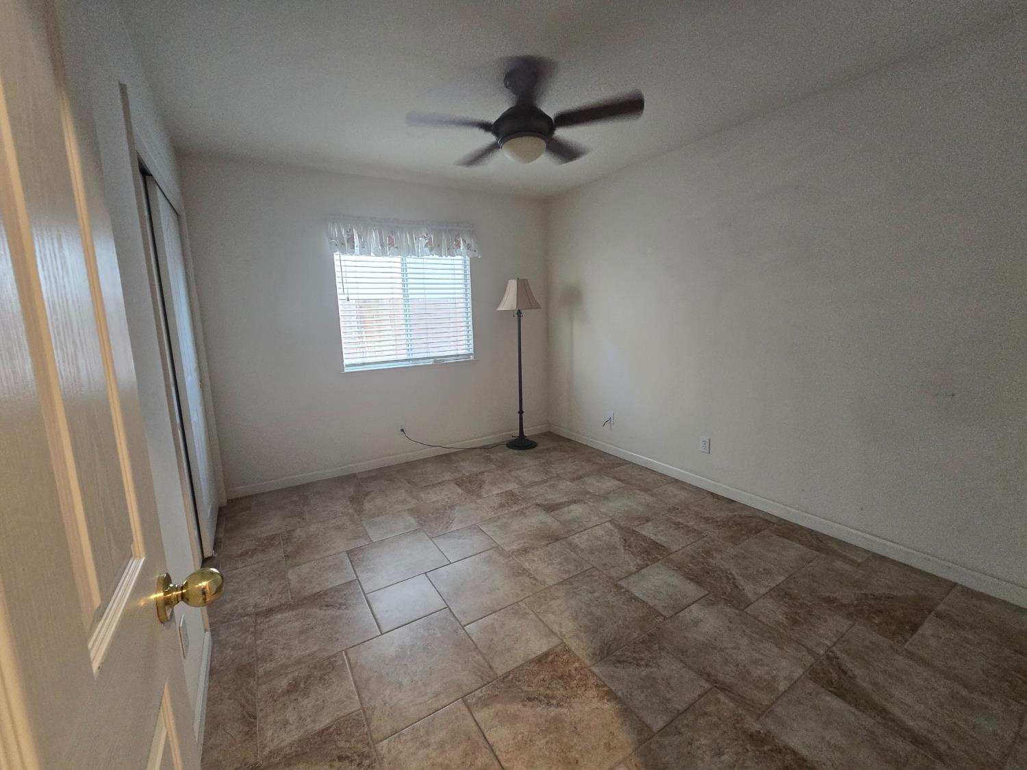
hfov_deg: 106.2
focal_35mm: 13
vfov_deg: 89.9
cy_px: 385
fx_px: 386
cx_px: 514
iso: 500
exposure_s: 1/60
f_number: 2.2
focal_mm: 2.2
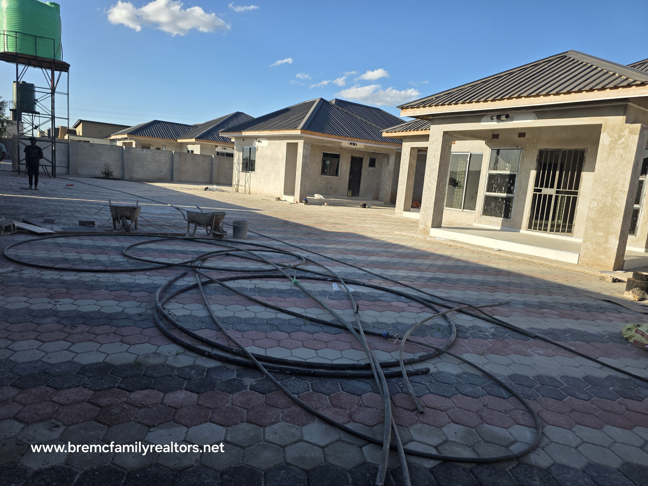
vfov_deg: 58.9
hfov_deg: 73.9
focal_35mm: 23
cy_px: 243
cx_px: 324
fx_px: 431
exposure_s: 1/3067
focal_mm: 6.3
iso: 80
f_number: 1.7
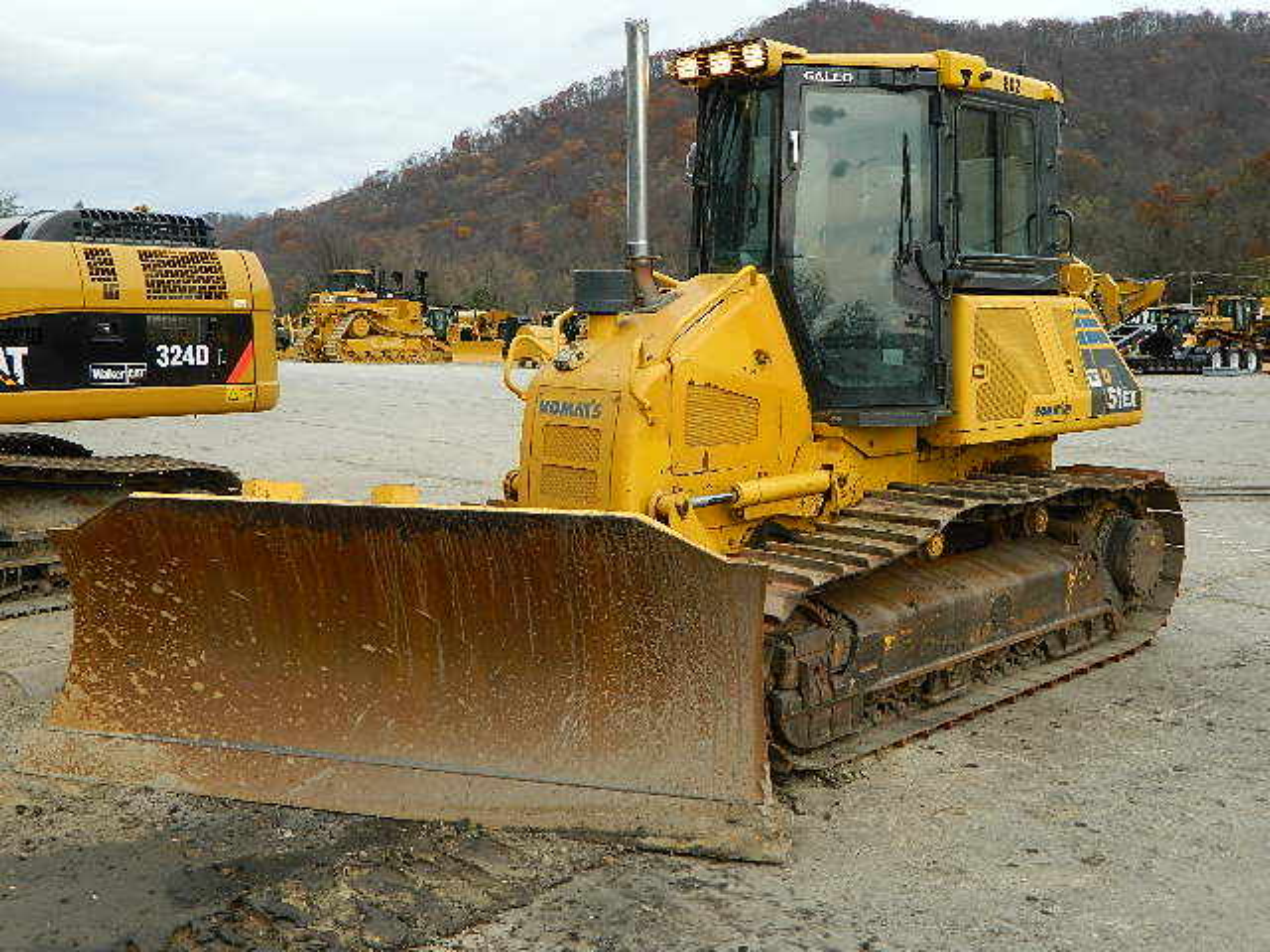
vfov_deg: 40.7
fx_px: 1284
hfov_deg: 52.6
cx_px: 635
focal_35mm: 35
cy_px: 476
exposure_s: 1/400
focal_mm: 6.2
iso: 80
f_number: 3.3
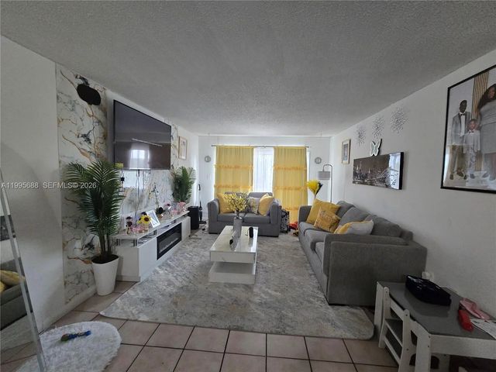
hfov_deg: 106.2
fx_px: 186
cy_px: 186
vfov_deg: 89.9
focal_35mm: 13
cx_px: 248
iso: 640
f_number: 2.2
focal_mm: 2.2
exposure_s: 1/60
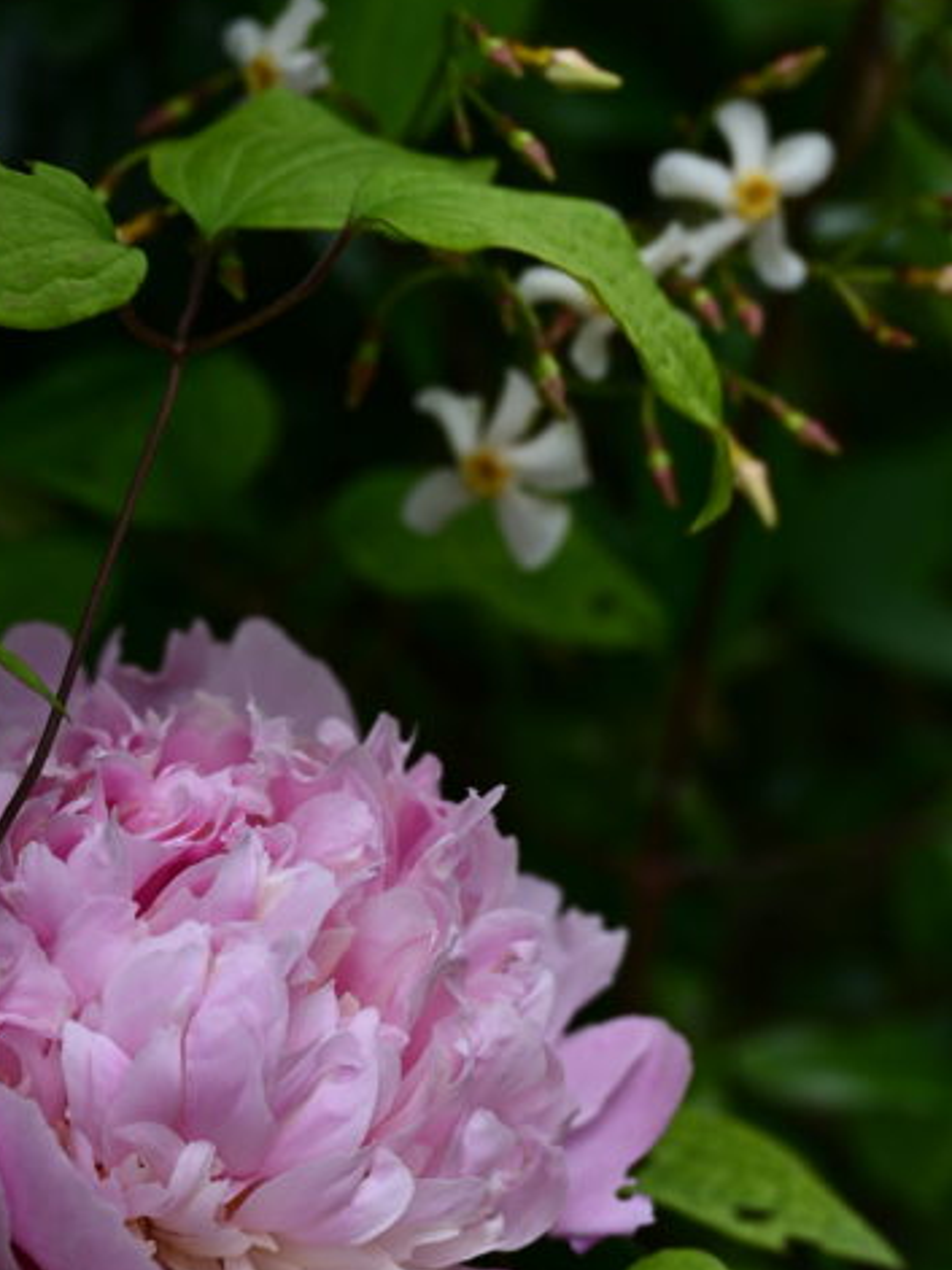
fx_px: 5026
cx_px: 477
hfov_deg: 10.8
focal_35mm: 137
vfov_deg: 14.3
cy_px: 973
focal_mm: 56
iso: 100
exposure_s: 1/60
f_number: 4.5
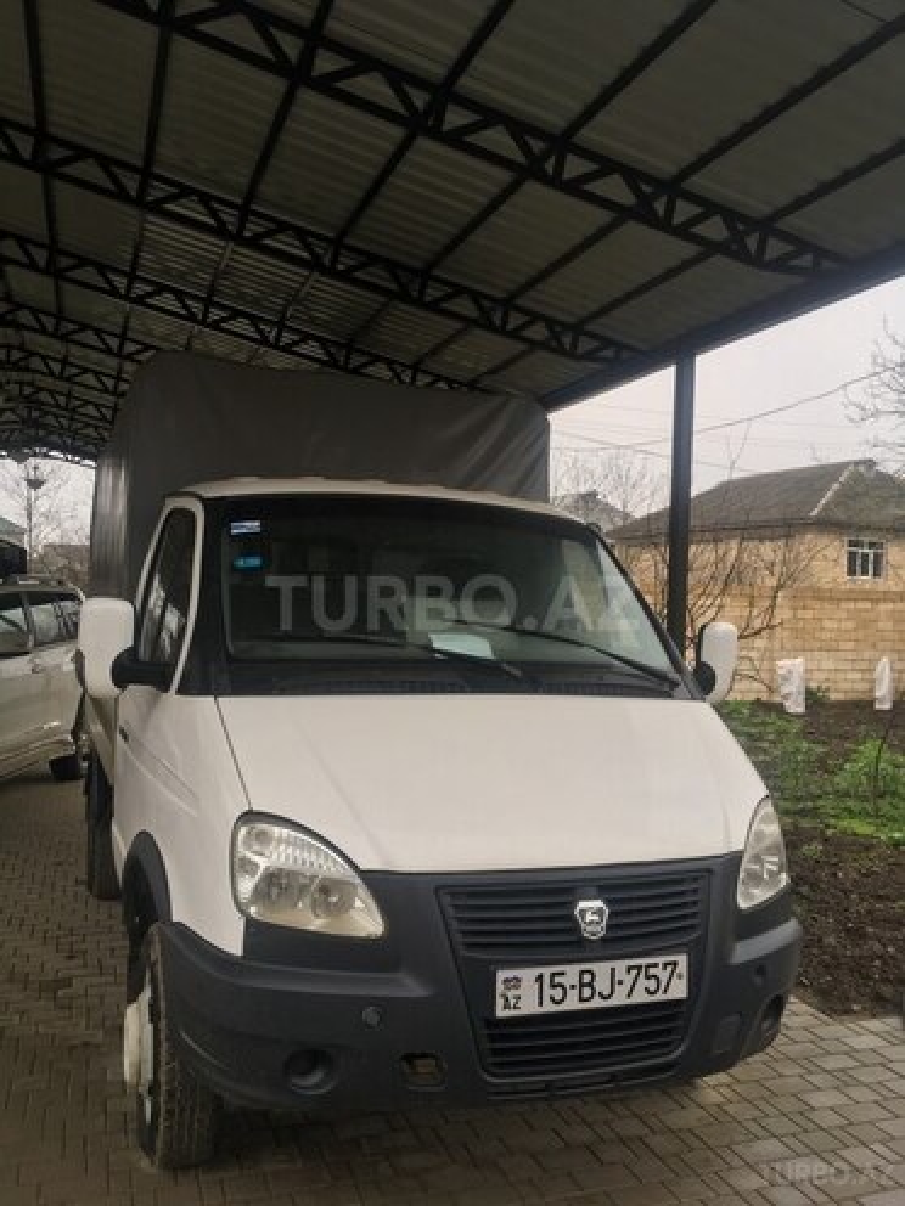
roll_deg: -1.3
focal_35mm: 29
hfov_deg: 48.2
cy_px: 603
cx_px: 452
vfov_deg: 61.7
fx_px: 1011
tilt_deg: -2.5
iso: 25
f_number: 2.2
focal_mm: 4.15
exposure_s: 1/100
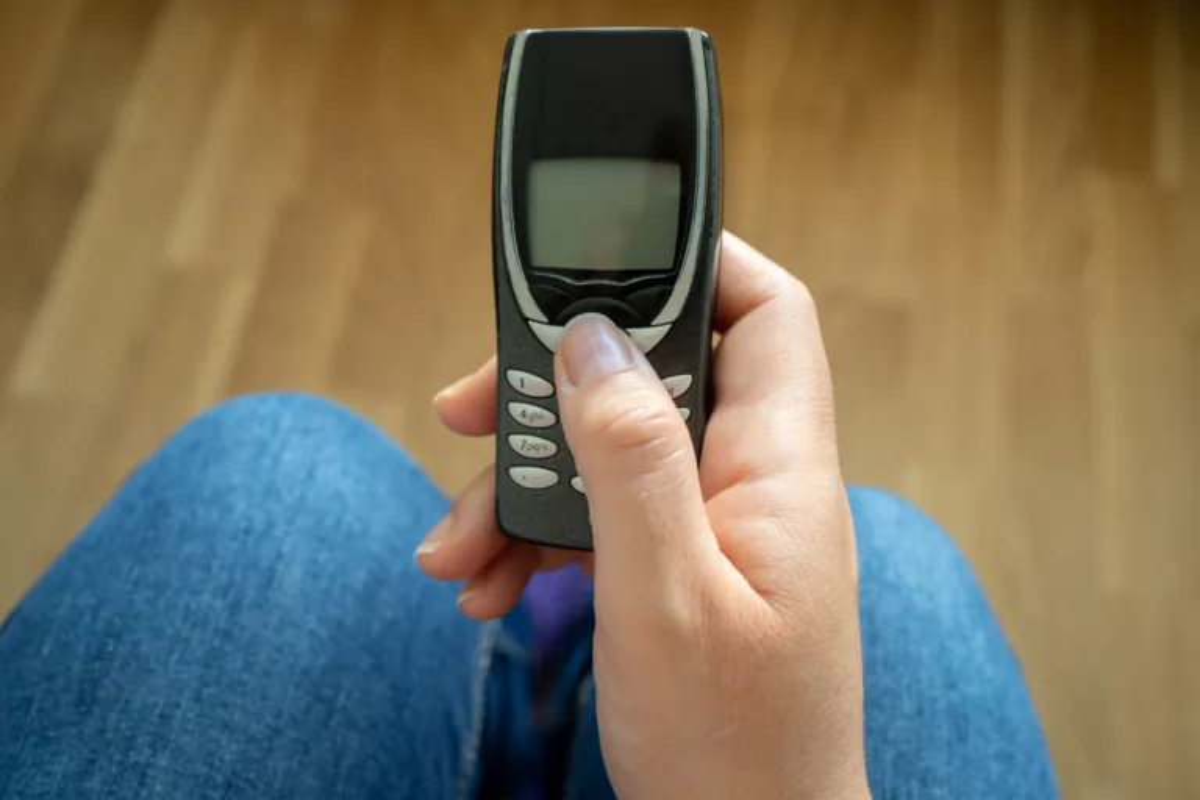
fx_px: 1167
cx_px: 600
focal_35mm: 35
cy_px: 400
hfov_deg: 54.4
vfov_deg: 37.9
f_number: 5.6
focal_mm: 35
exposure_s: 1/40
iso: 1250
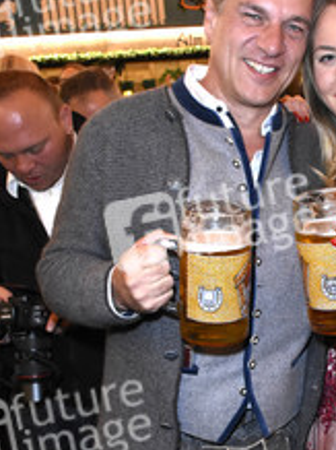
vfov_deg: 35.6
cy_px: 326
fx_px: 687
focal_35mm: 53
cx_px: 270
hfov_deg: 26.9
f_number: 6.3
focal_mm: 20
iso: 5000
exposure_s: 1/60
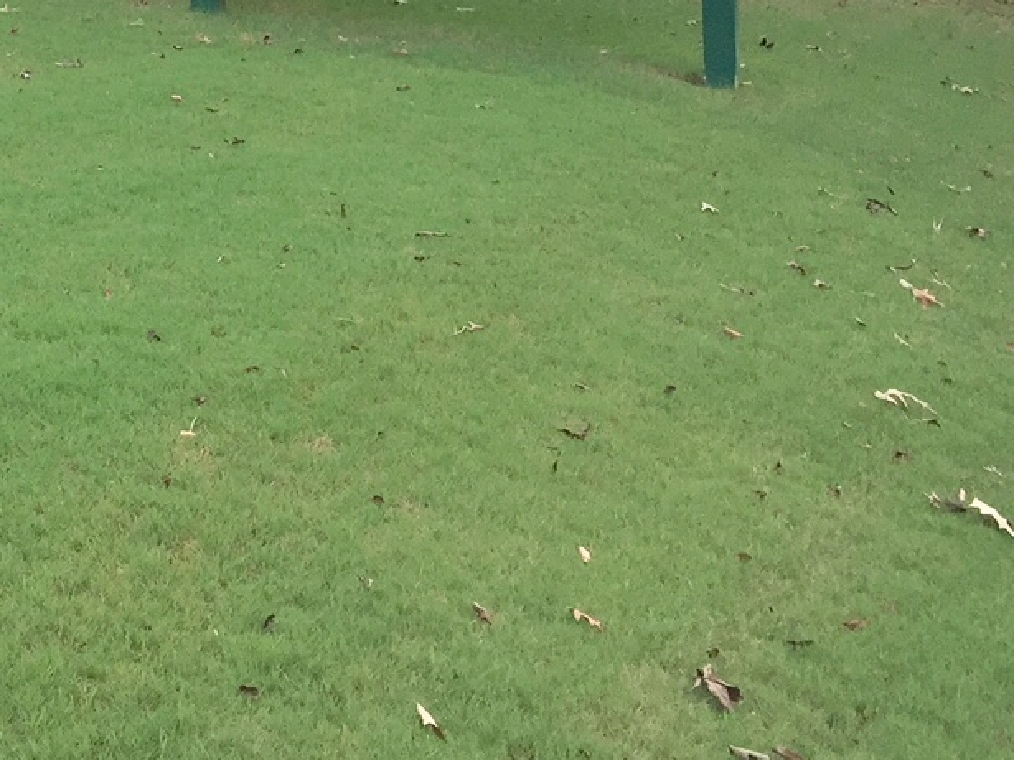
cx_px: -89
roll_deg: -0.1
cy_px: -237
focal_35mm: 77
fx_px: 2255
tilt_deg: +1.0
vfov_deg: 17.9
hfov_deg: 23.8
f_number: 2.2
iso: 32
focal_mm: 4.15
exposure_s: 1/514
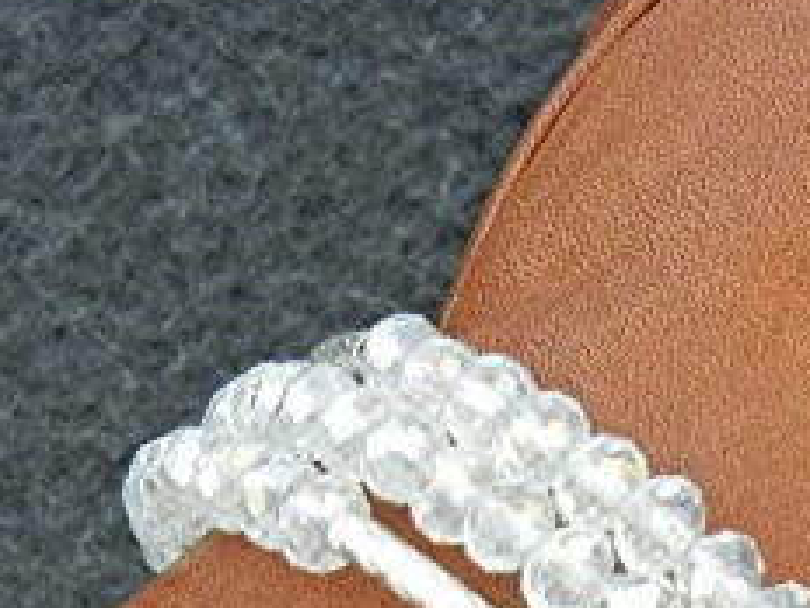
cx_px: 716
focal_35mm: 163
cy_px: 786
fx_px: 3814
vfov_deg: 9.0
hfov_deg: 12.0
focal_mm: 10.6
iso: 200
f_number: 4
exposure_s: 1/6
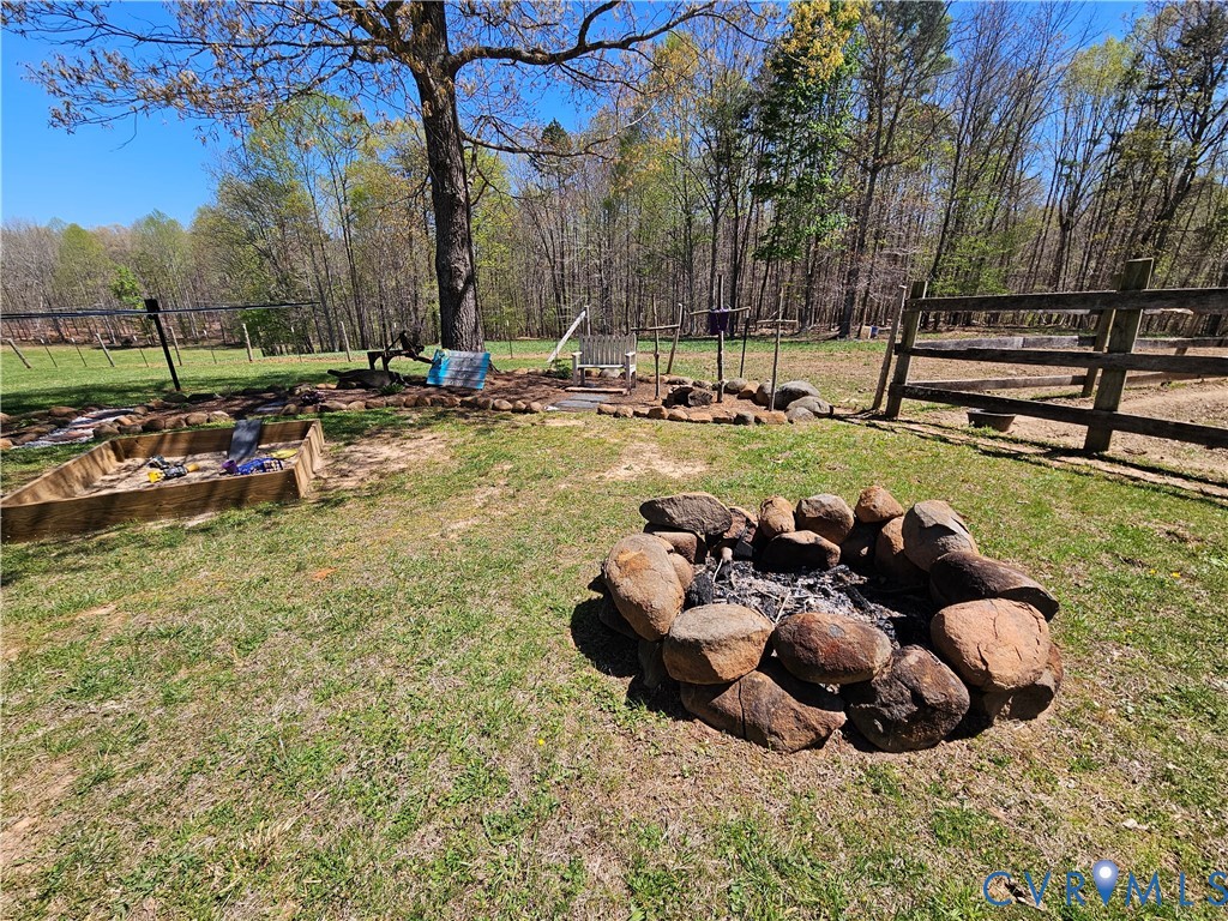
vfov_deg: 89.9
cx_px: 614
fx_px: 461
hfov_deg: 106.2
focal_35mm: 13
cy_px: 460
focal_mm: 2.2
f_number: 2.2
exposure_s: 1/1533
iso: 50
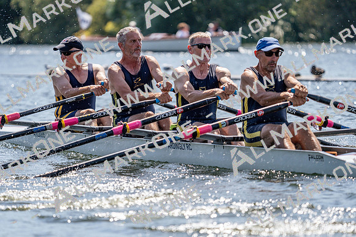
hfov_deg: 6.5
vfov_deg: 4.4
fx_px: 3116
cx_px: 178
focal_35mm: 315
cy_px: 118
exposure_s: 1/2000
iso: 320
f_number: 6.3
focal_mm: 315
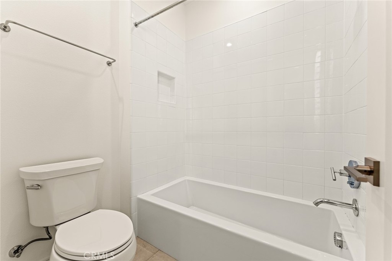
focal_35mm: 14
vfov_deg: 81.2
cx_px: 196
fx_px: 152
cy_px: 130
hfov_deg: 104.2
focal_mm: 14
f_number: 6.3
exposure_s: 1/10
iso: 320
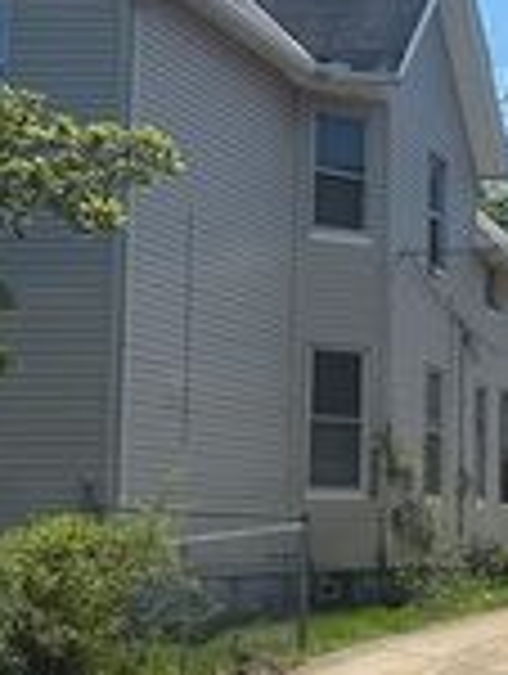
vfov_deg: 24.3
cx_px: 971
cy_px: 398
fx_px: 1561
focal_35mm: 80
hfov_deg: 15.4
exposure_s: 1/6623
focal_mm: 6.86
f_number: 1.78
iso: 80
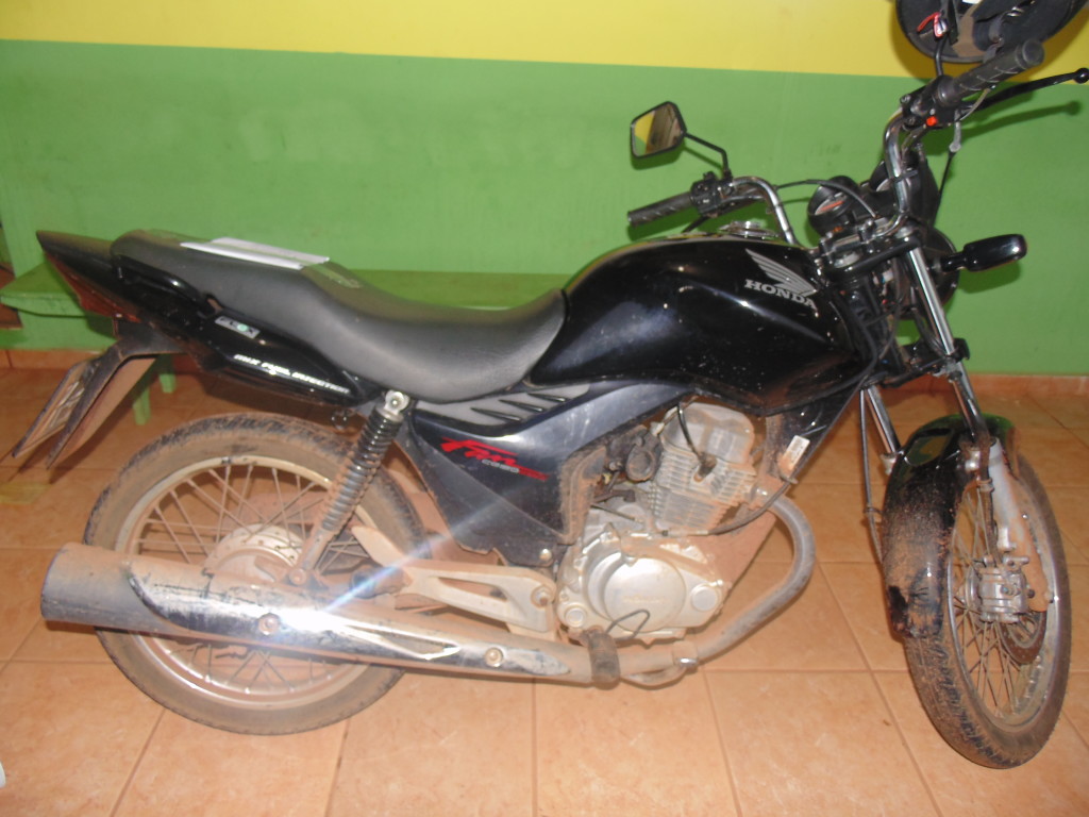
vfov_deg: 54.9
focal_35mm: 25
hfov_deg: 69.4
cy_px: 408
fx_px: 786
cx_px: 544
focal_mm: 4.5
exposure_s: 1/30
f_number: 3.1
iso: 100
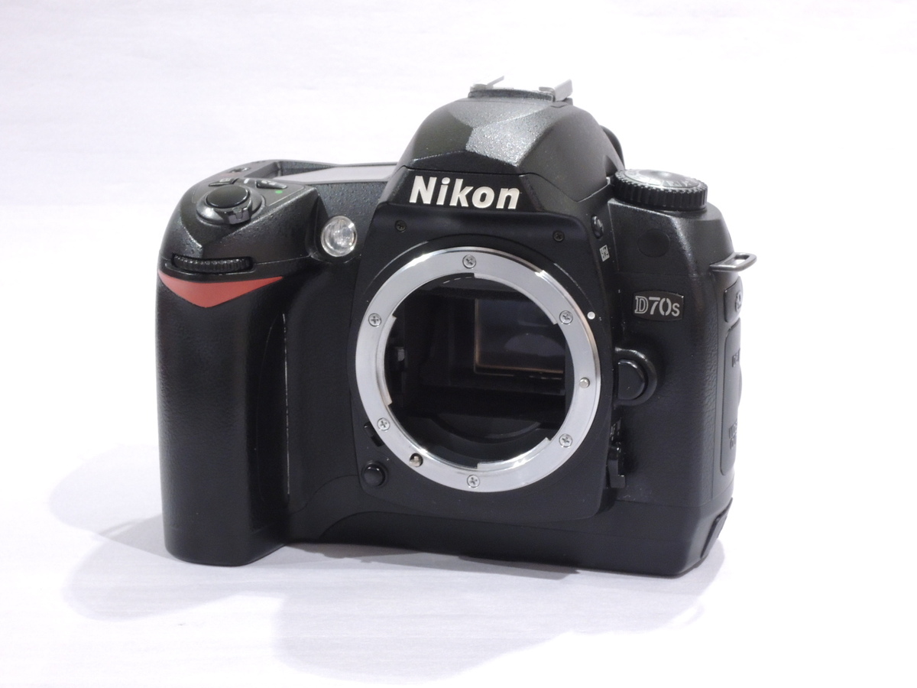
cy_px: 344
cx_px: 458
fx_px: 2252
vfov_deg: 17.4
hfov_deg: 23.0
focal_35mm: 85
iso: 560
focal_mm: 15.2
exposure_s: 1/25
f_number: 7.1
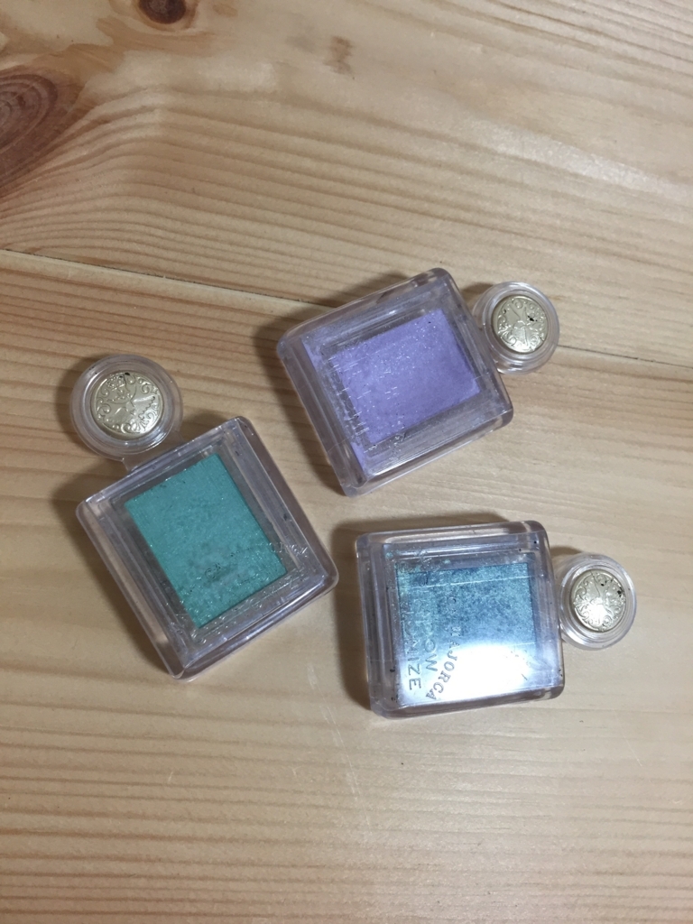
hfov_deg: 48.2
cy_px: 462
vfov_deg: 61.7
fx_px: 774
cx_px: 346
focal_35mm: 29
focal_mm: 4.15
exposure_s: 1/30
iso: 80
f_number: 2.2
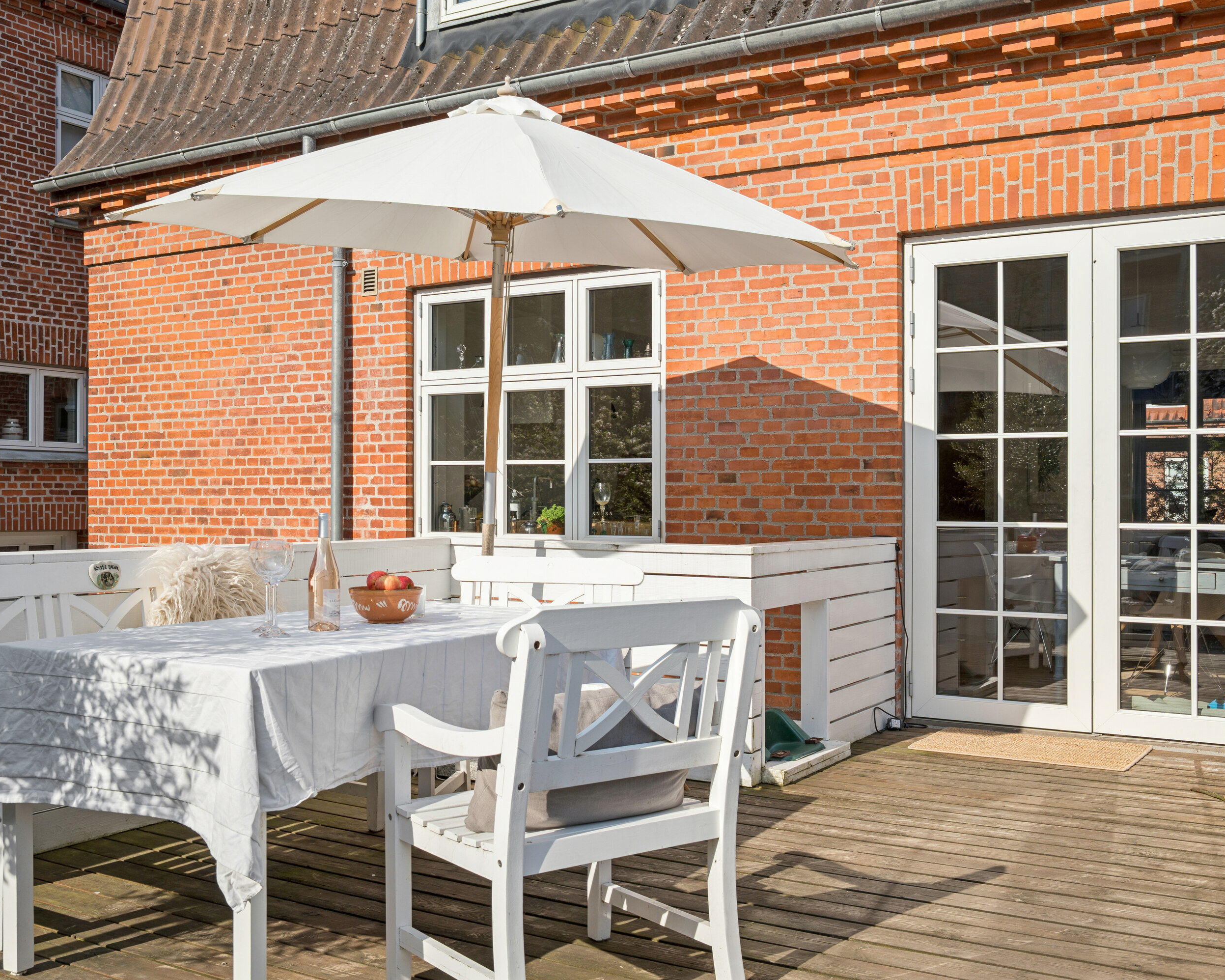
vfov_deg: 42.2
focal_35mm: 35
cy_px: 490
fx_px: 1269
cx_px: 584
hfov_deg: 51.5
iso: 125
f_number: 9
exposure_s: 1/160
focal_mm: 31
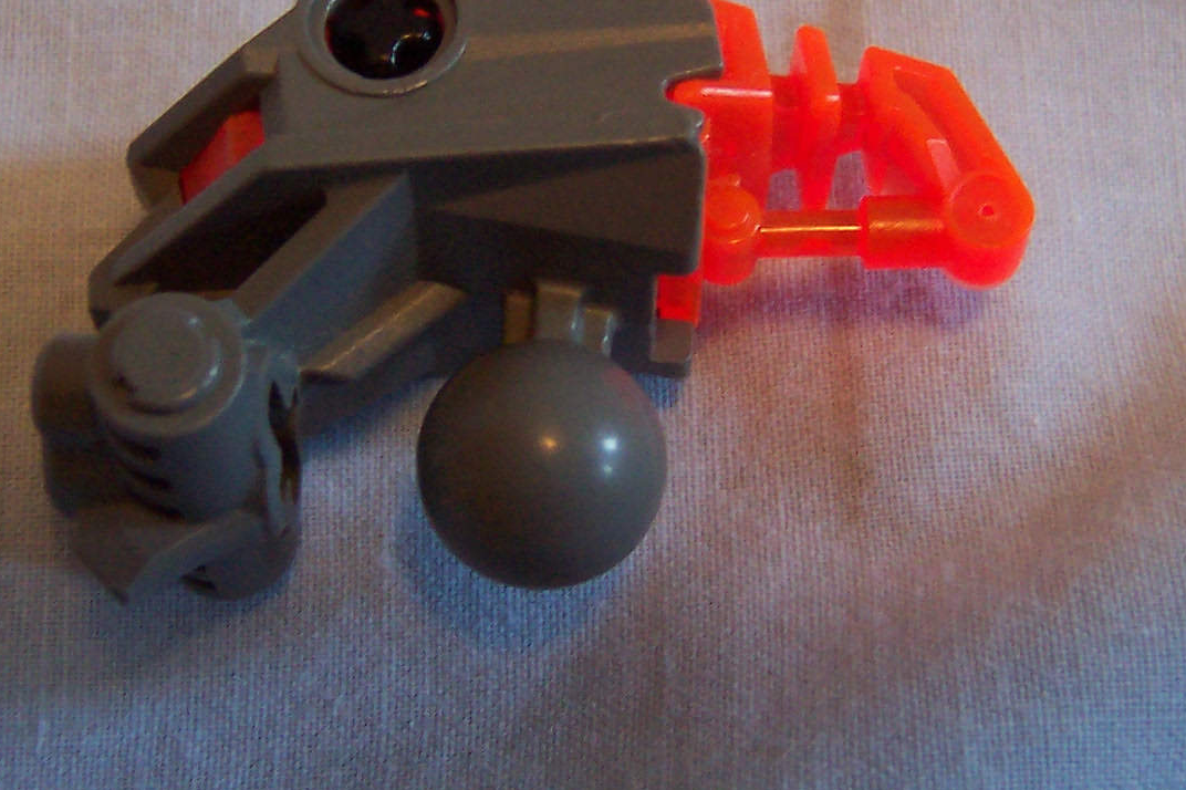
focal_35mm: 71
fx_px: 2338
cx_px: 666
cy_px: 197
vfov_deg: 19.0
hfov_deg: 28.4
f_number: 2.8
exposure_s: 1/20
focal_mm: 5.6
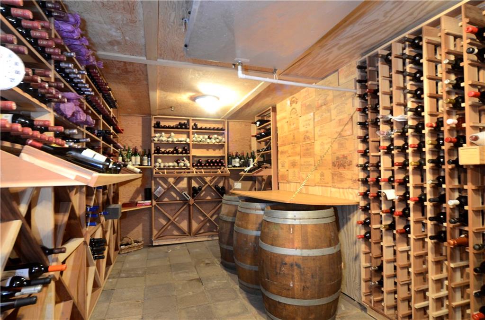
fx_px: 242
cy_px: 160
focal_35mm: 18
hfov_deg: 90.2
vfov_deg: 67.1
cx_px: 242
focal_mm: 12
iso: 800
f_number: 6.3
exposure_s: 1/2.5
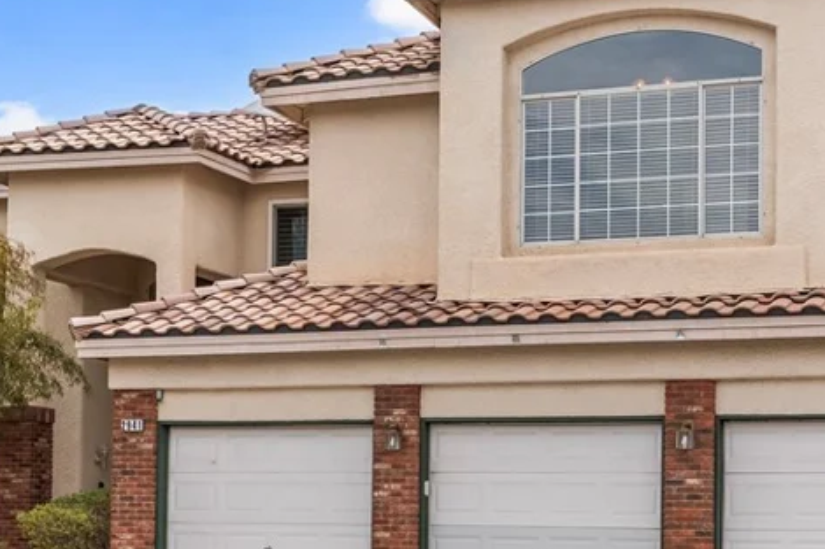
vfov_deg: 18.2
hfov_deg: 27.3
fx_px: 1695
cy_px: 460
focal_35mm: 74
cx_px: 356
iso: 400
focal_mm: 23
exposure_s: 1/8000
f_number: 8
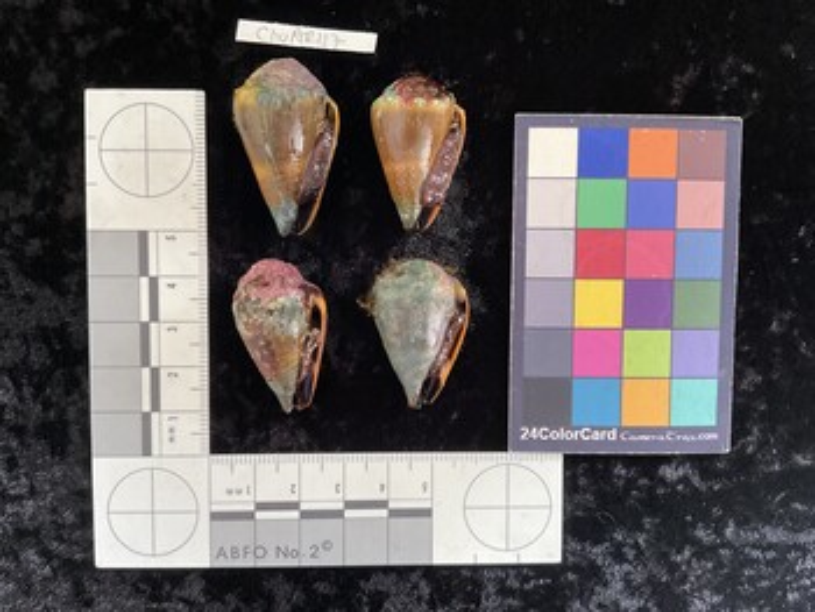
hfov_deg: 61.6
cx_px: 408
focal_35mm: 29
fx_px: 683
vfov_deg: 48.3
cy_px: 306
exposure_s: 1/60
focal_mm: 3
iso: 125
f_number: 1.8
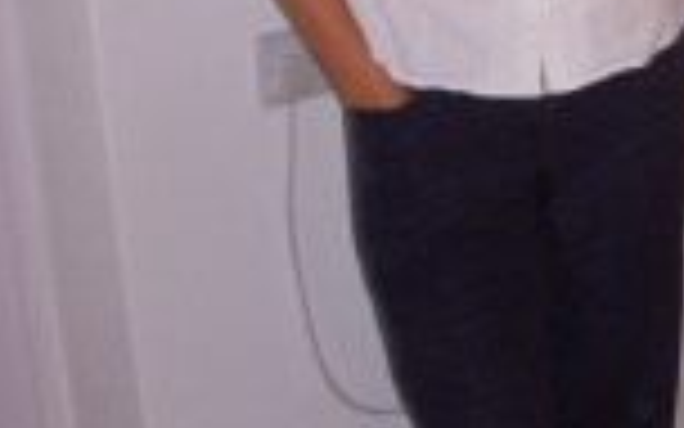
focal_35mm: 136
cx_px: 1112
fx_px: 2535
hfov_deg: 14.1
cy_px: 18
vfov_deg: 9.6
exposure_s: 1/50
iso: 160
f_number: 3.3
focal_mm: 6.3
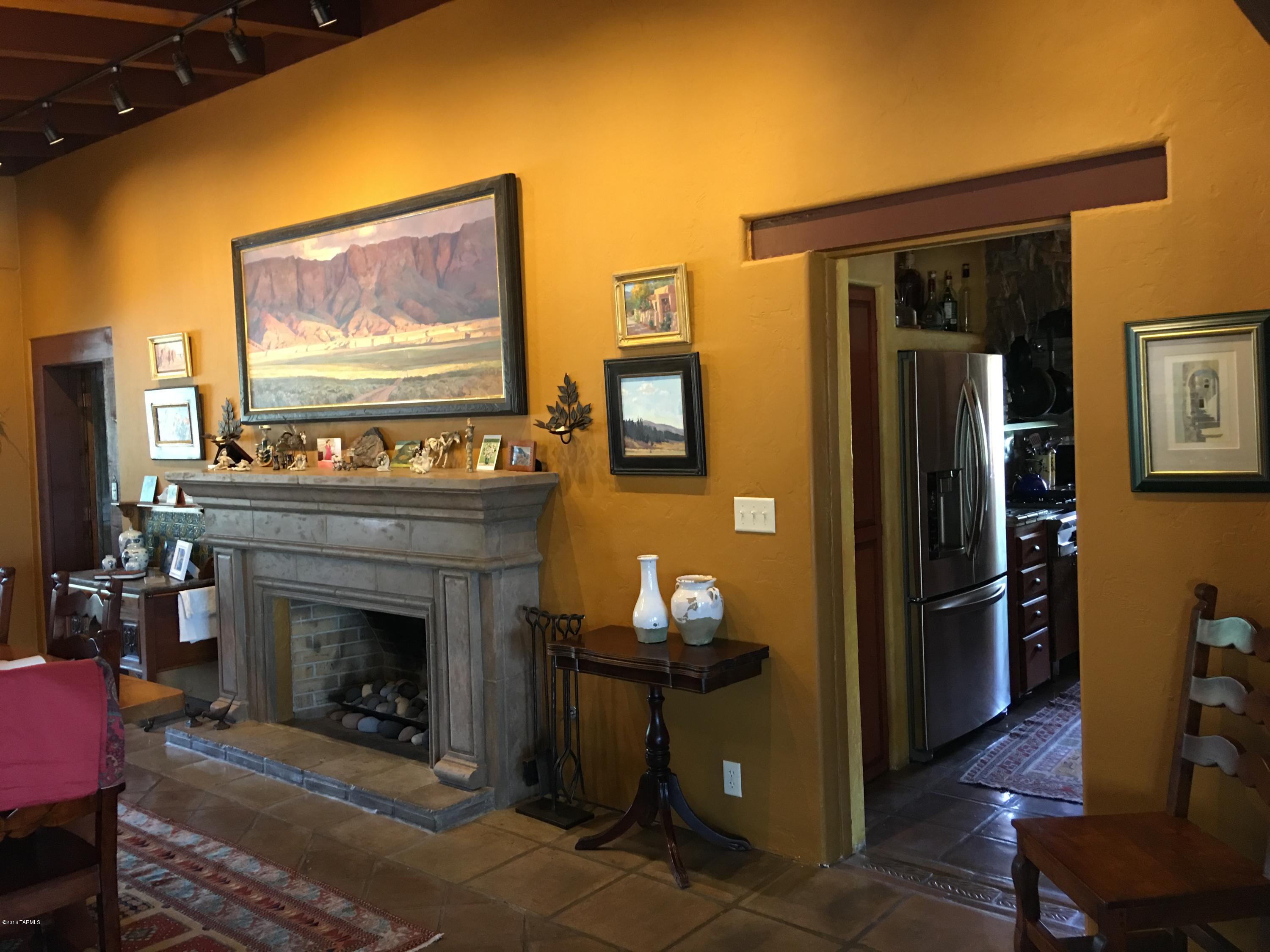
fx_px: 1064
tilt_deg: +0.8
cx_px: 635
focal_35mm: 29
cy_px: 476
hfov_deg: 61.7
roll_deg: +1.3
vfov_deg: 48.2
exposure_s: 1/15
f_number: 2.2
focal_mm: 4.15
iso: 80
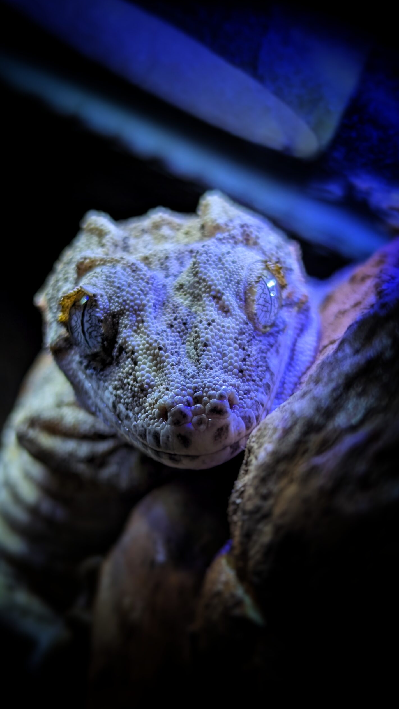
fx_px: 997
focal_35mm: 53
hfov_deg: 22.6
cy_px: 355
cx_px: 145
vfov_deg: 39.2
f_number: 1.85
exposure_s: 1/252
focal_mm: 6.81
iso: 46
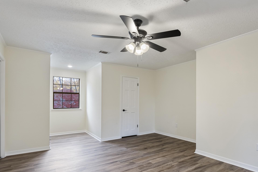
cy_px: 102
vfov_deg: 59.1
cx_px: 153
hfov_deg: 80.3
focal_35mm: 21
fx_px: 151
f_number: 9
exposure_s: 1/4
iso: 640
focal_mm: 16
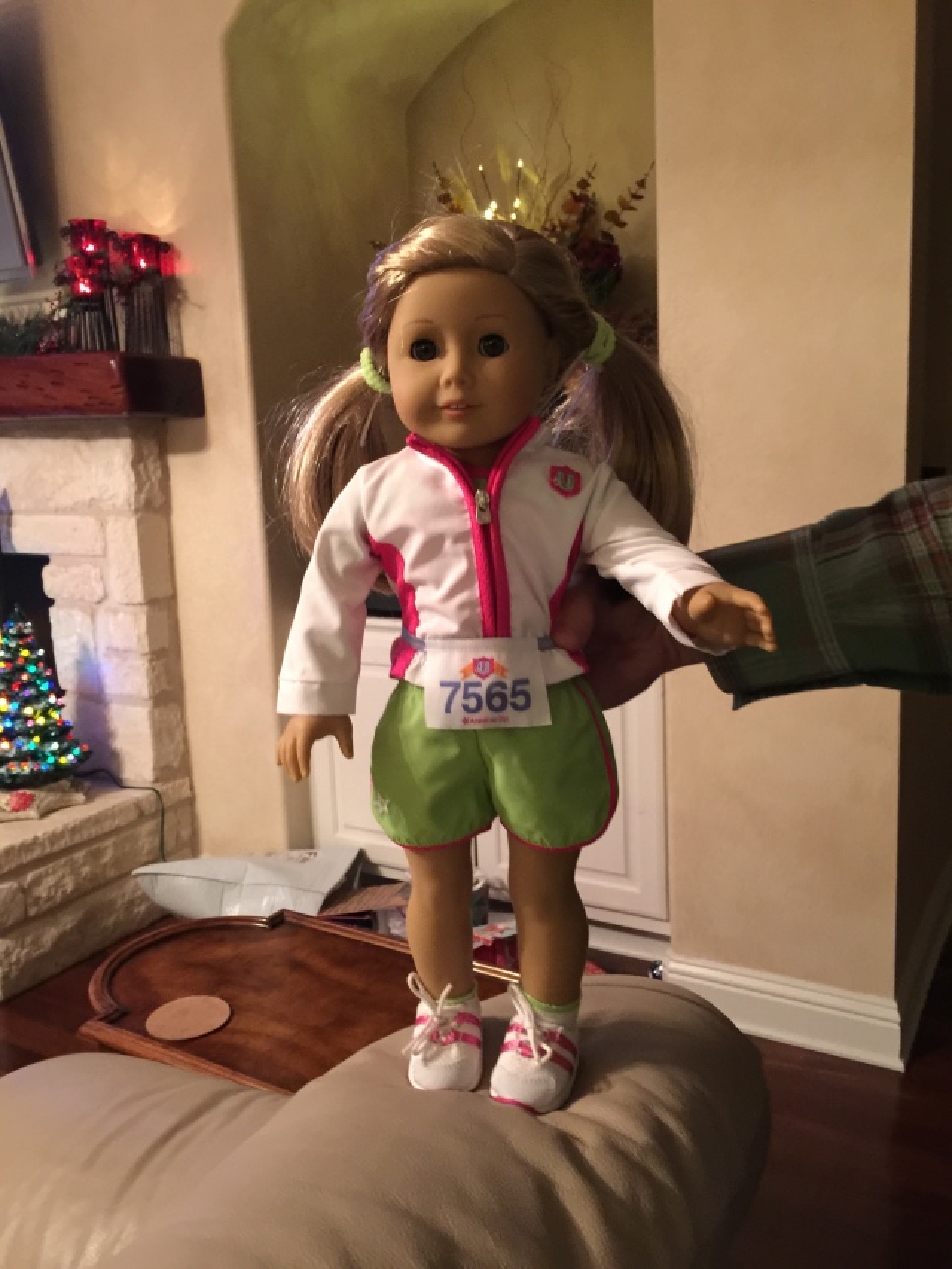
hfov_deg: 48.2
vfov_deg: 61.7
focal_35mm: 29
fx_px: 1063
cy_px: 634
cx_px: 476
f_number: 2.2
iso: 125
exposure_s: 1/4
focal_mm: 4.15
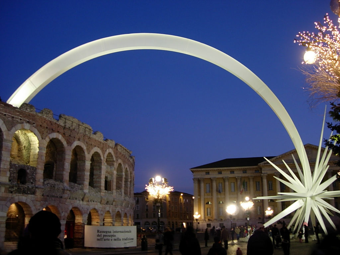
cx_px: 170
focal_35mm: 38
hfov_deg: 49.0
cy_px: 128
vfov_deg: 37.7
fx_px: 373
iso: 64
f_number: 2.8
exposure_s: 1/5.8
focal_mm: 7.8
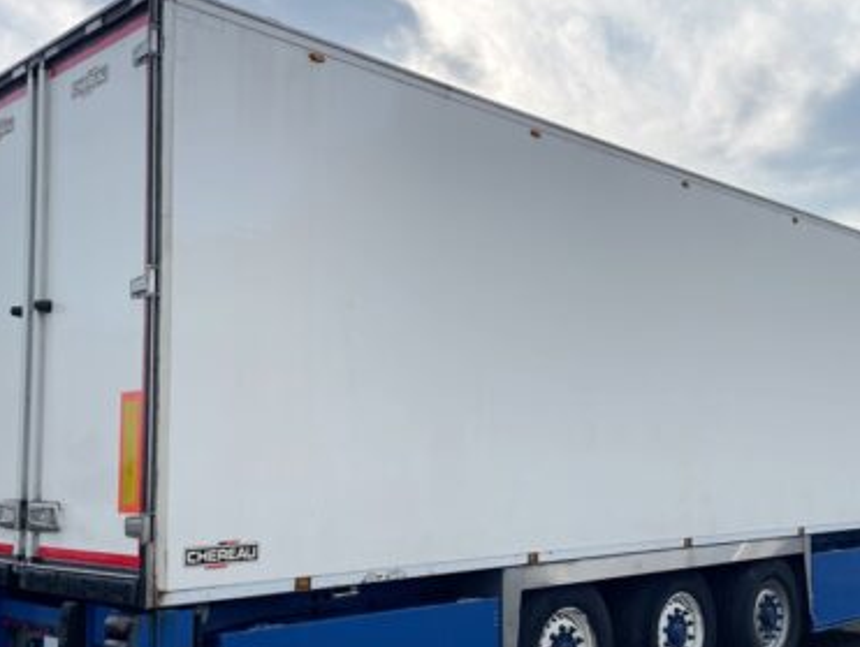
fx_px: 1044
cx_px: 522
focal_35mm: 42
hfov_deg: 44.5
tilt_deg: +9.1
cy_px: 390
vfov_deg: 34.3
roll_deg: +1.6
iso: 32
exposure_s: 1/3731
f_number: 1.6
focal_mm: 4.2
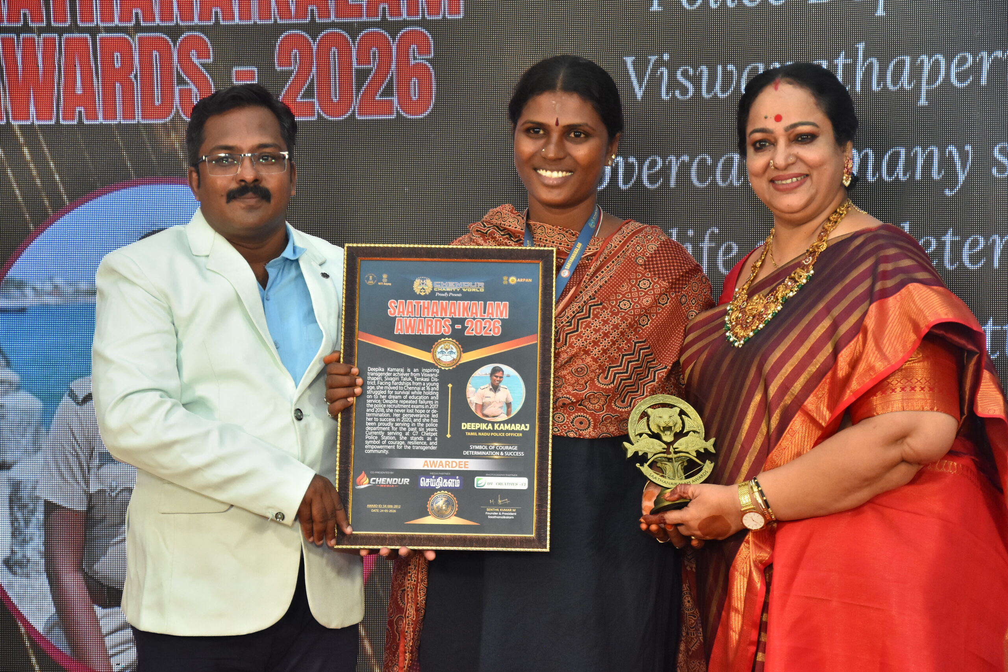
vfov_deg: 13.0
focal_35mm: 105
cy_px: 336
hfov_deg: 19.5
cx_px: 504
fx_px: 2940
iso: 2000
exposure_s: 1/160
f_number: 5.6
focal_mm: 70
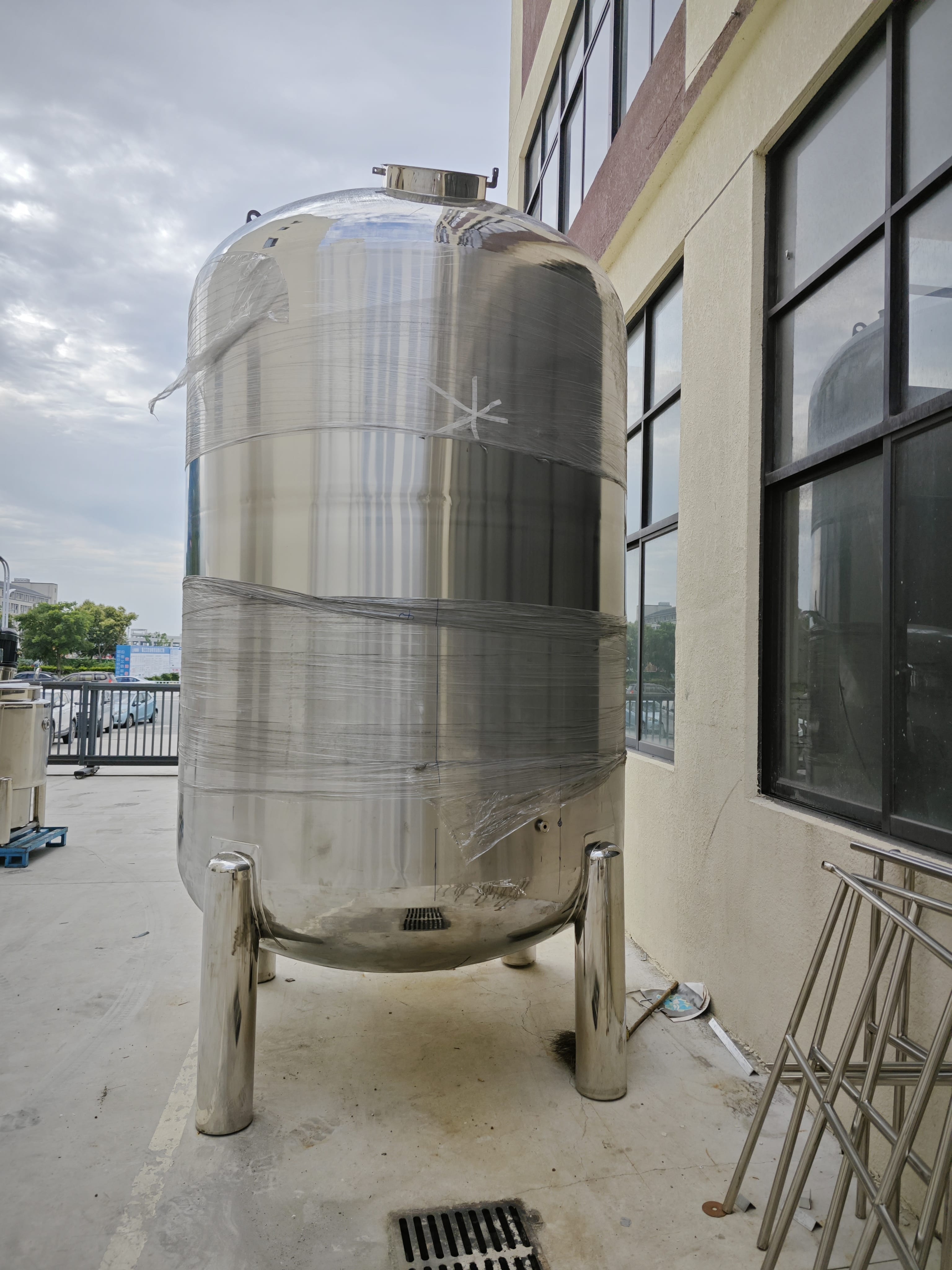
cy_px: 635
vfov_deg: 73.9
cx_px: 476
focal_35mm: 23
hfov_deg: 58.9
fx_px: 843
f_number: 1.8
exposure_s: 1/2087
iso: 50
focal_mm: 5.43
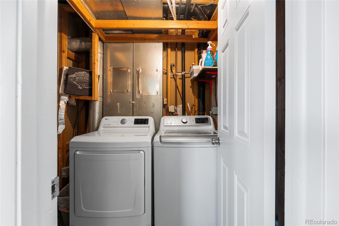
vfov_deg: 73.8
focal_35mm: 16
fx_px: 151
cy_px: 113
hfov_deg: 96.7
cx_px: 170
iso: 200
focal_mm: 16
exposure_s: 1.3
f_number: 8
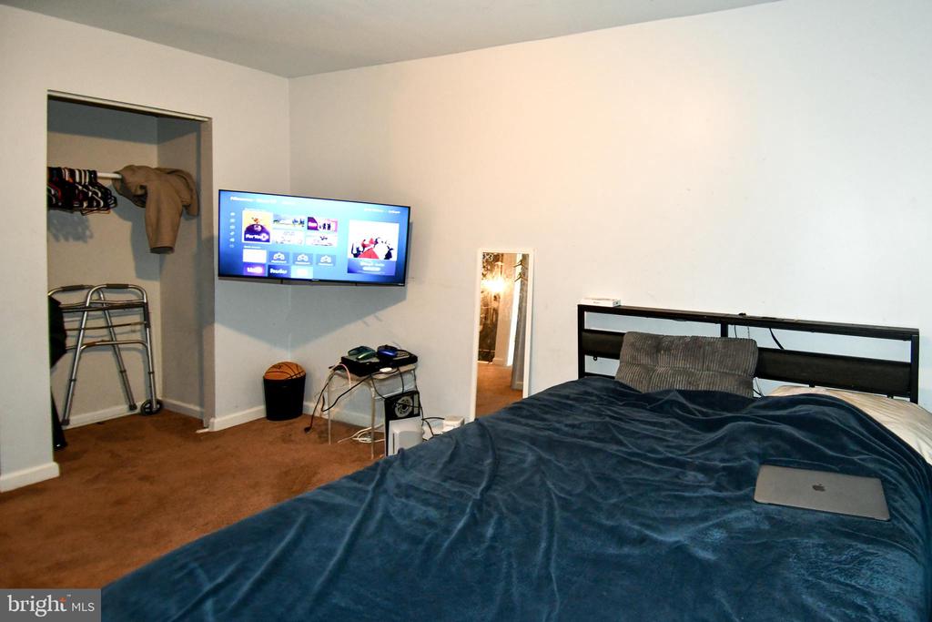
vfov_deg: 67.4
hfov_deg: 90.0
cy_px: 311
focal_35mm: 18
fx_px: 466
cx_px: 466
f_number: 4
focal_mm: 12
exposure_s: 1/60
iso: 2000
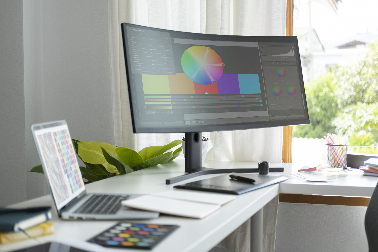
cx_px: 189
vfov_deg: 25.5
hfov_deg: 37.5
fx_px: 556
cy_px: 126
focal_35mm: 53
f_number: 2
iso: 200
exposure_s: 1/640
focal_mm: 35
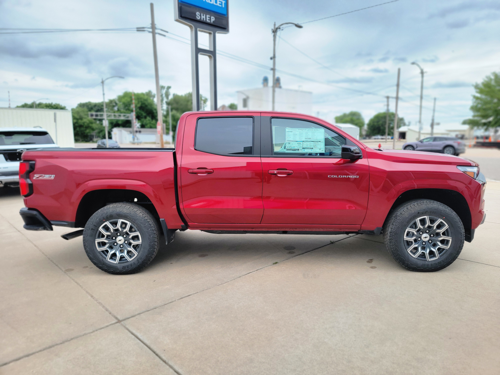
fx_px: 347
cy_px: 188
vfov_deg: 56.8
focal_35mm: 24
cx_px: 250
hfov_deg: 71.6
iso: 16
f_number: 1.8
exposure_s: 1/322
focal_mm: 6.7
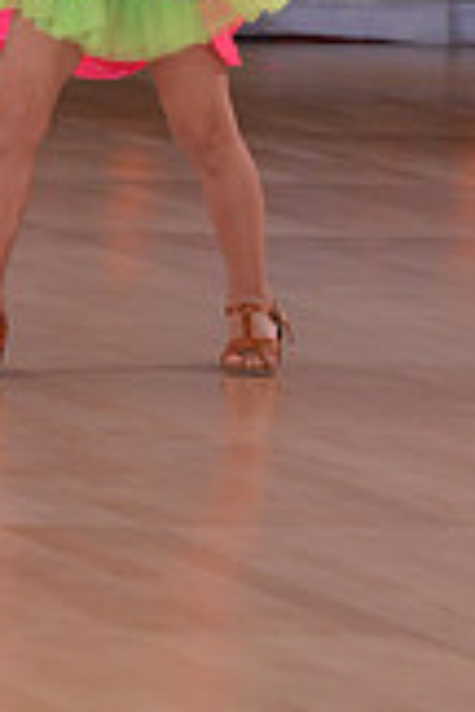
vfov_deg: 2.9
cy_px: -229
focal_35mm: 715
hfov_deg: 1.9
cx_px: -7
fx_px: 14150
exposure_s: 1/250
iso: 2000
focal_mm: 200
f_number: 6.3
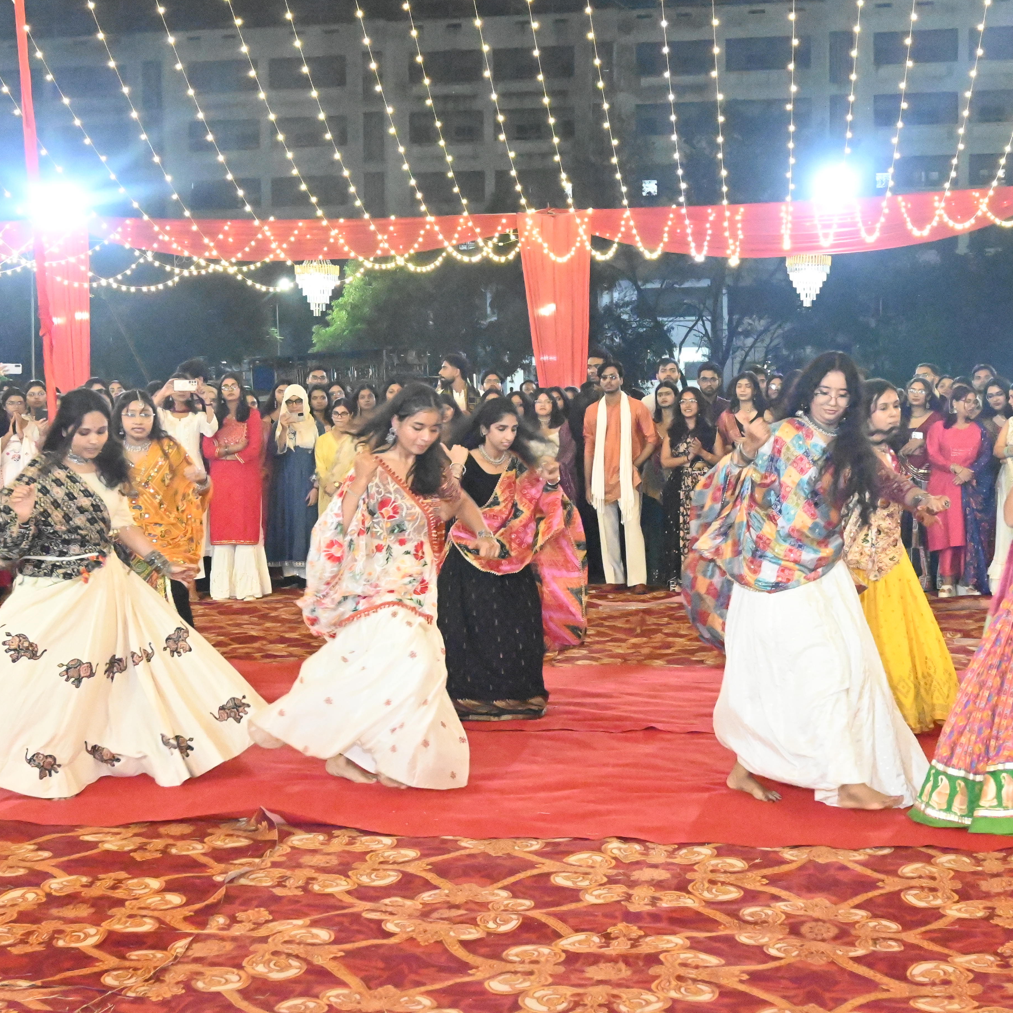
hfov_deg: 34.9
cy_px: 499
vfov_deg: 34.9
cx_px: 567
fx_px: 1611
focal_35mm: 49
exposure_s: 1/125
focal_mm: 25
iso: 25600
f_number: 7.1
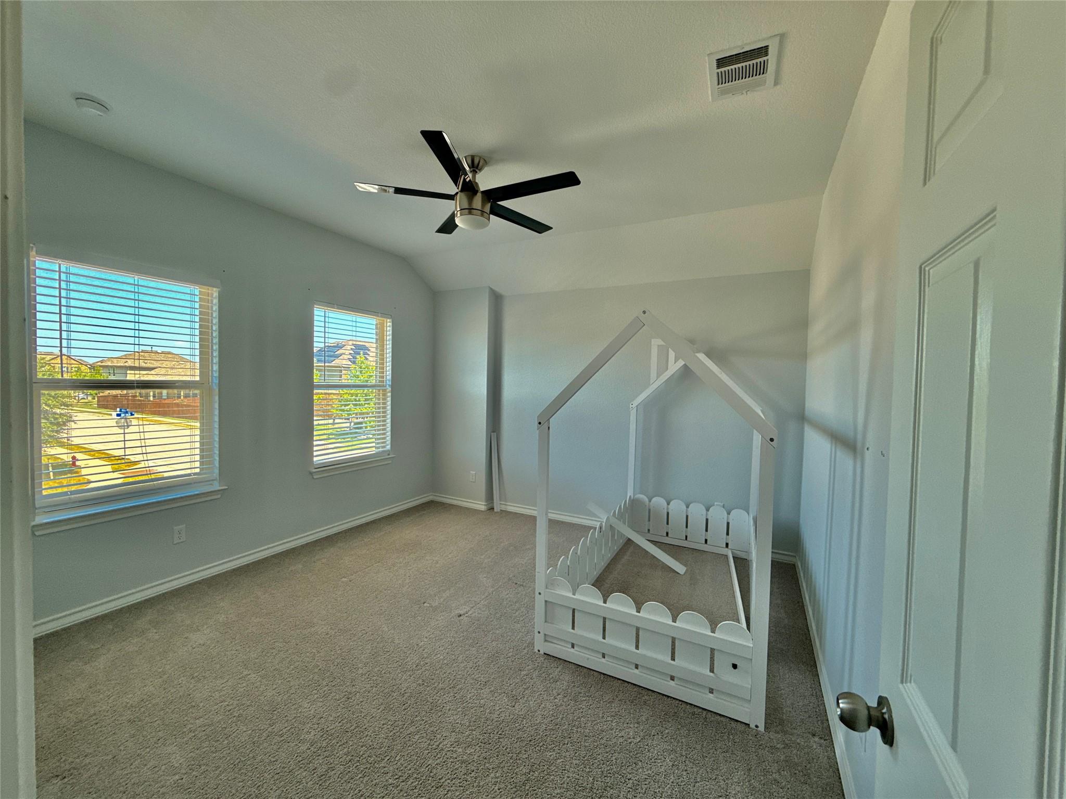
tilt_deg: -2.0
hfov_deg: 102.1
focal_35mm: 14
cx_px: 533
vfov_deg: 85.7
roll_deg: -1.5
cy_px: 400
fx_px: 431
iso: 100
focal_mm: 2.22
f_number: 2.2
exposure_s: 1/99
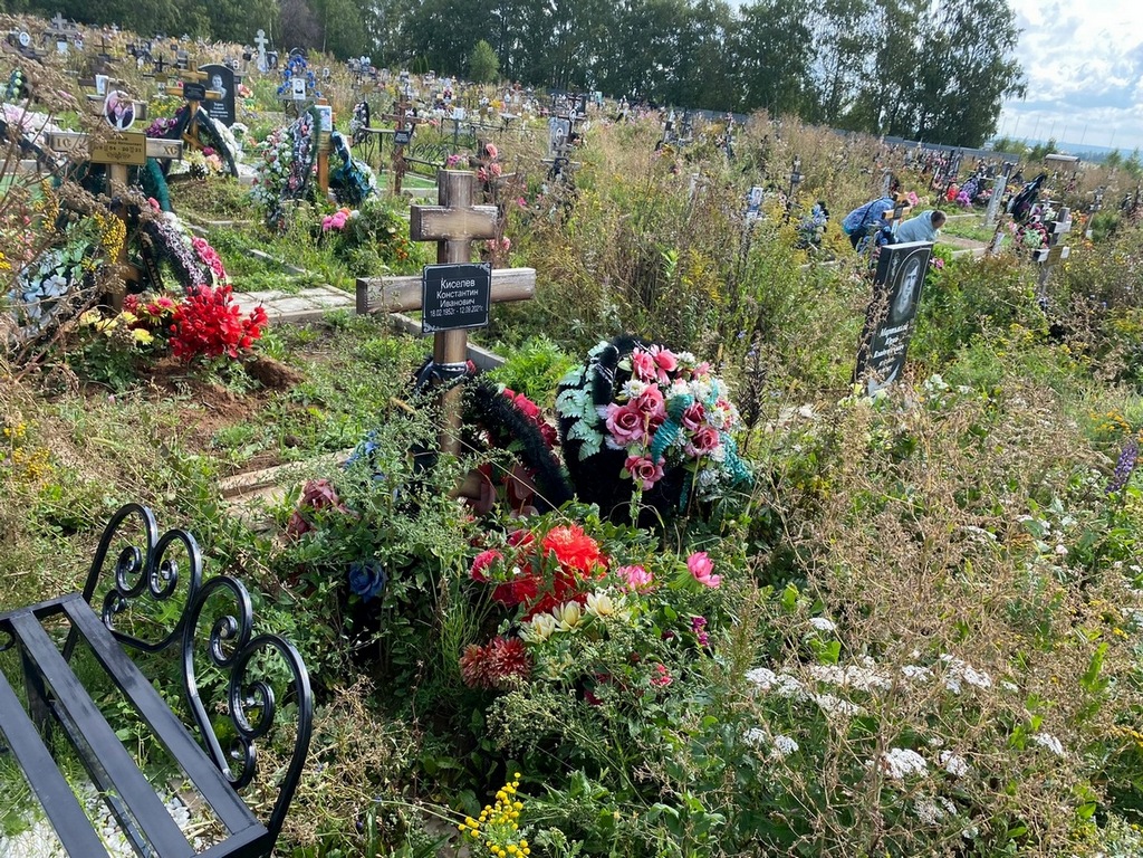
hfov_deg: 67.3
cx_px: 572
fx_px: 859
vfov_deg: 53.1
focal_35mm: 26
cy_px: 429
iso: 32
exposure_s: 1/738
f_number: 1.8
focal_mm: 4.25
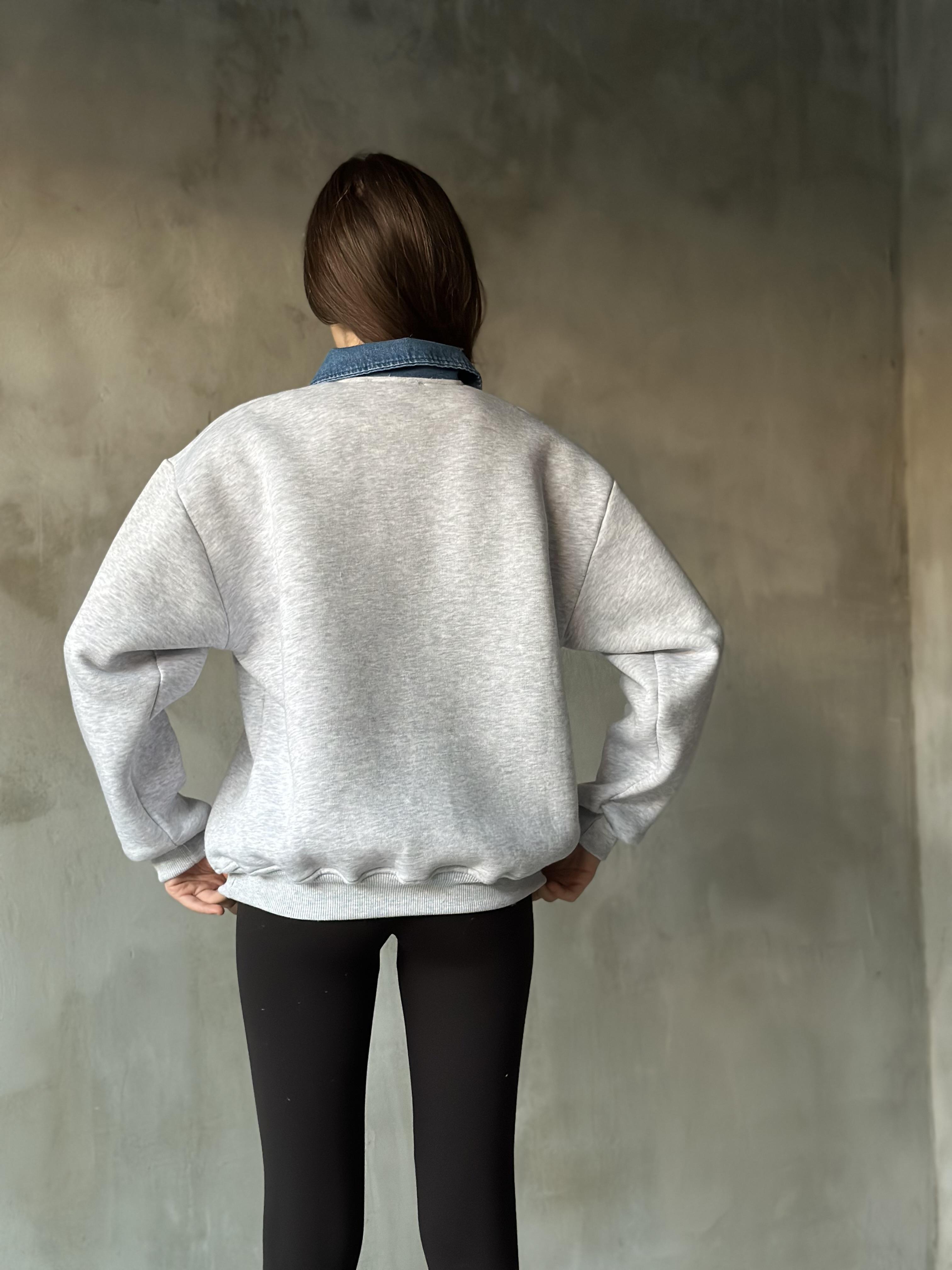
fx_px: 1760
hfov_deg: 30.3
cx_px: 476
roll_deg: -0.4
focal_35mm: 48
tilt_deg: +1.6
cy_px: 635
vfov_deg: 39.7
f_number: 1.78
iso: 400
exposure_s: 1/60
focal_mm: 6.86
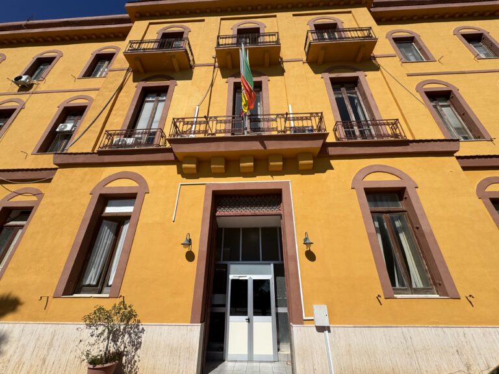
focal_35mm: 14
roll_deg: +0.3
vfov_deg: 85.7
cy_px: 187
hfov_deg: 102.1
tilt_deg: +27.5
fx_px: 202
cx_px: 250
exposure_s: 1/3546
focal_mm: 2.22
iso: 50
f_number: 2.2
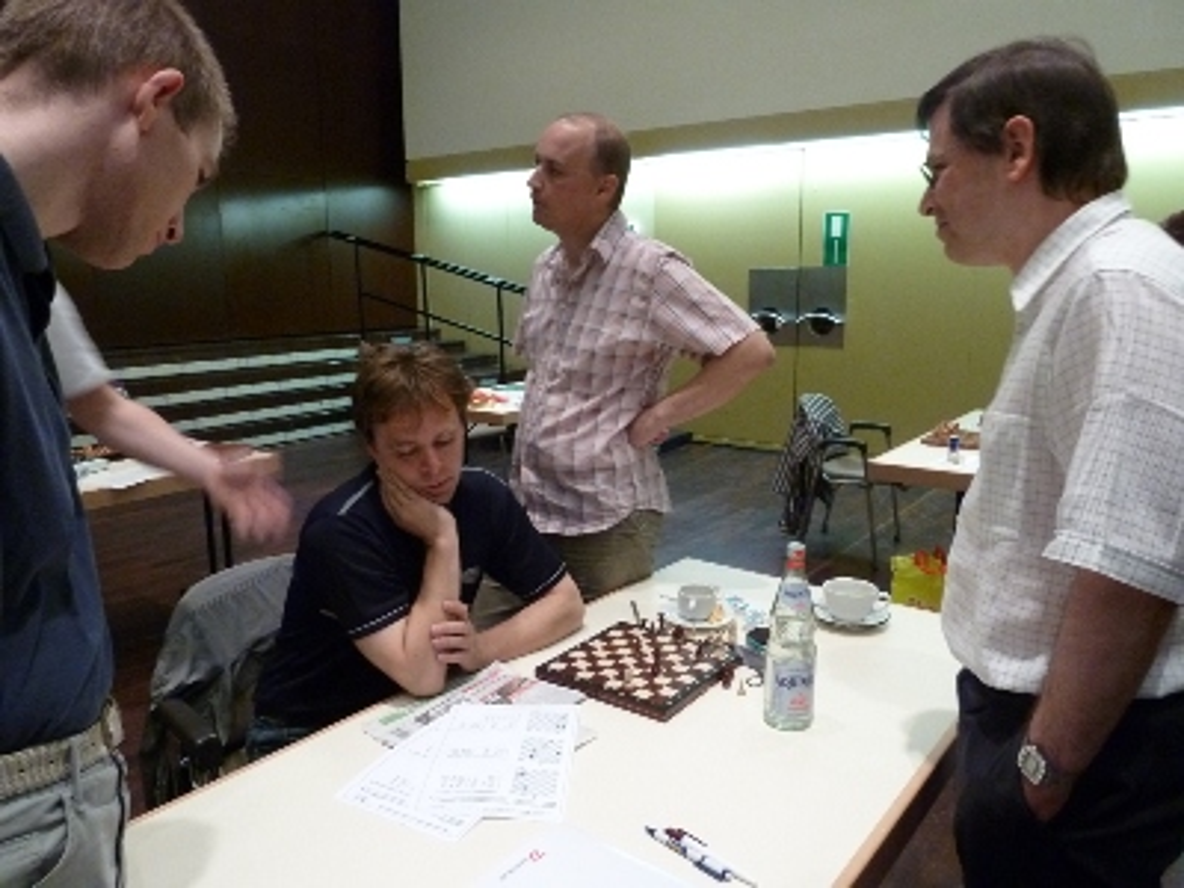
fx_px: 855
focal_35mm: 25
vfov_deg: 54.9
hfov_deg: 69.4
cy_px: 444
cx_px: 592
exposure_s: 1/15
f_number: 3.3
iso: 400
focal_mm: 4.1
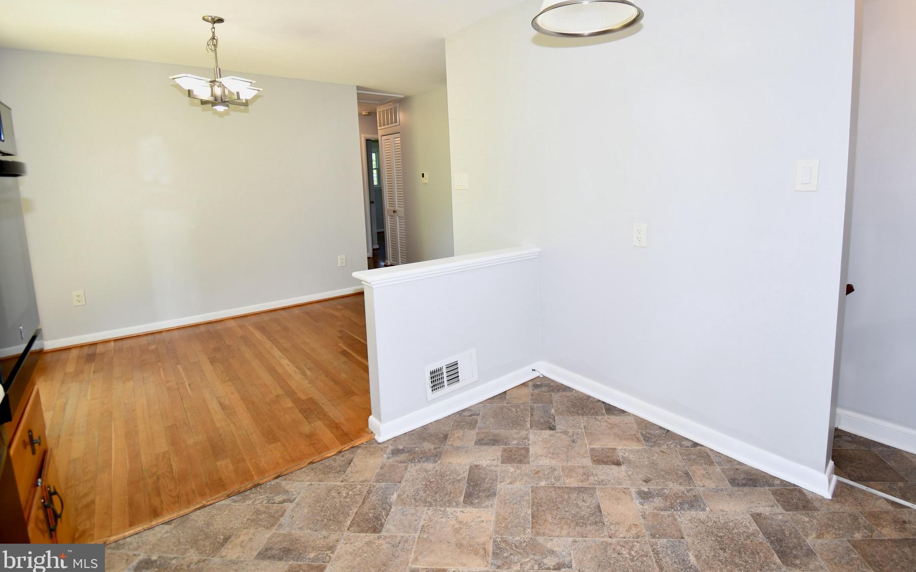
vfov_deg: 67.6
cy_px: 241
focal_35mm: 17
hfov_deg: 94.1
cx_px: 504
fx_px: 424
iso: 250
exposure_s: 1/60
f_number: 4.5
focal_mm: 10
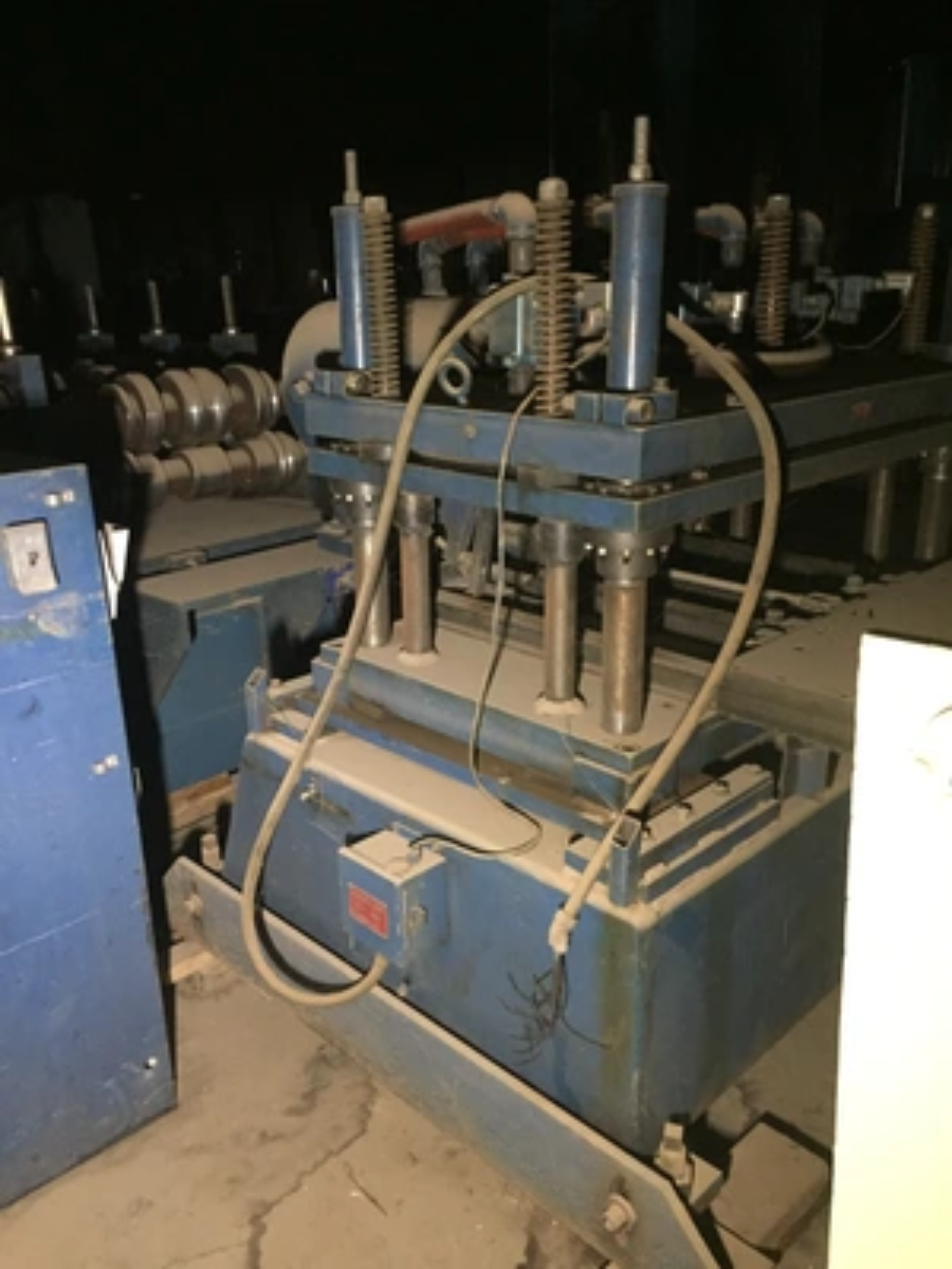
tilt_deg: -18.4
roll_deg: +1.2
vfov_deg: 61.7
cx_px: 476
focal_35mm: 29
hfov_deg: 48.2
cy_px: 634
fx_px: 1063
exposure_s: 1/15
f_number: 2.2
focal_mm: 4.15
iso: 320
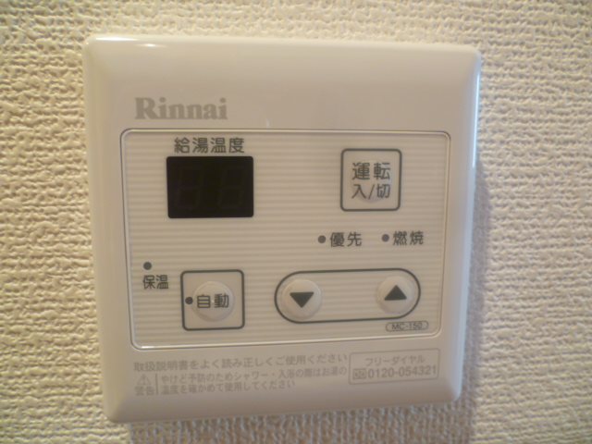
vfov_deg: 49.7
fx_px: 479
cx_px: 296
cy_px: 222
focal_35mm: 28
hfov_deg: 63.4
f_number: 2.8
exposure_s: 1/8
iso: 80
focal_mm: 5
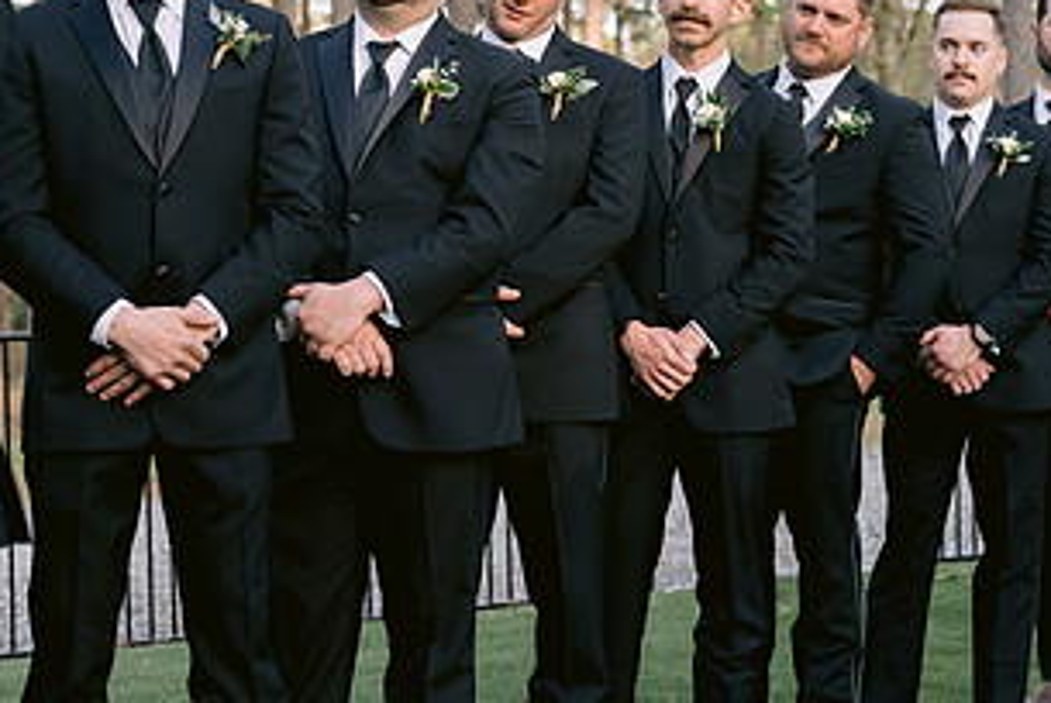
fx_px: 2776
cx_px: 803
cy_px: 295
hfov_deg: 21.2
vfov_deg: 14.4
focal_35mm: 95
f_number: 3.5
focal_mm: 50
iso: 400
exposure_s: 1/500
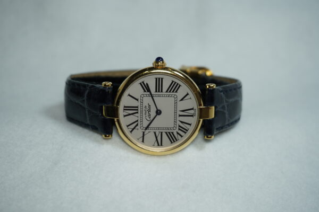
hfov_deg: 31.9
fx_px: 558
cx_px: 160
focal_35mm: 63
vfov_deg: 21.6
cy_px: 106
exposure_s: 1/80
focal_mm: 42
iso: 160
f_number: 5.6
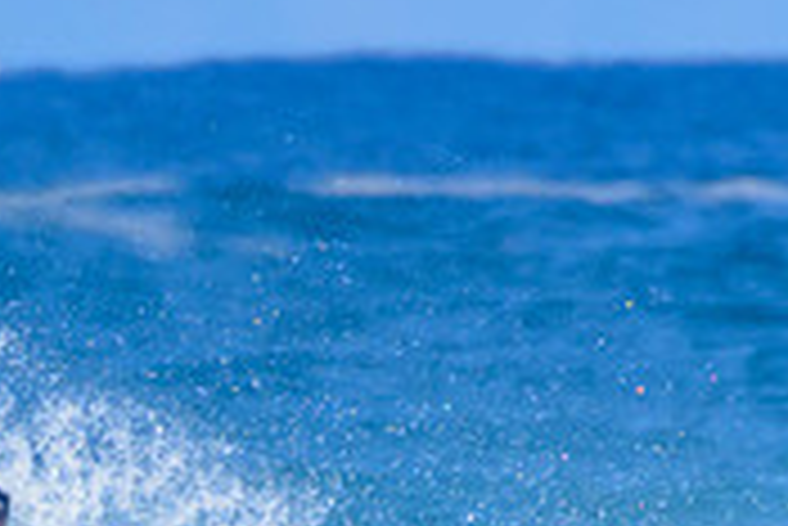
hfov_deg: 0.7
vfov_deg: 0.5
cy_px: 798
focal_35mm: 2982
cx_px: -279
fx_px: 65325
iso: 900
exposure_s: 1/2000
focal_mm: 900
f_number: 11
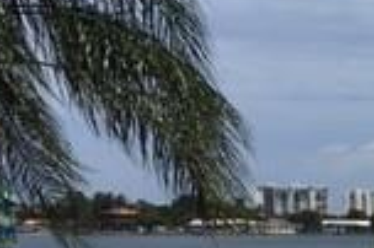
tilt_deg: -5.4
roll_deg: -0.5
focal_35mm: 127
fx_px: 1318
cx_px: 750
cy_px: 395
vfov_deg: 10.3
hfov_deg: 13.7
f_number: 2.2
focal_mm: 4.15
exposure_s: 1/3497
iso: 25
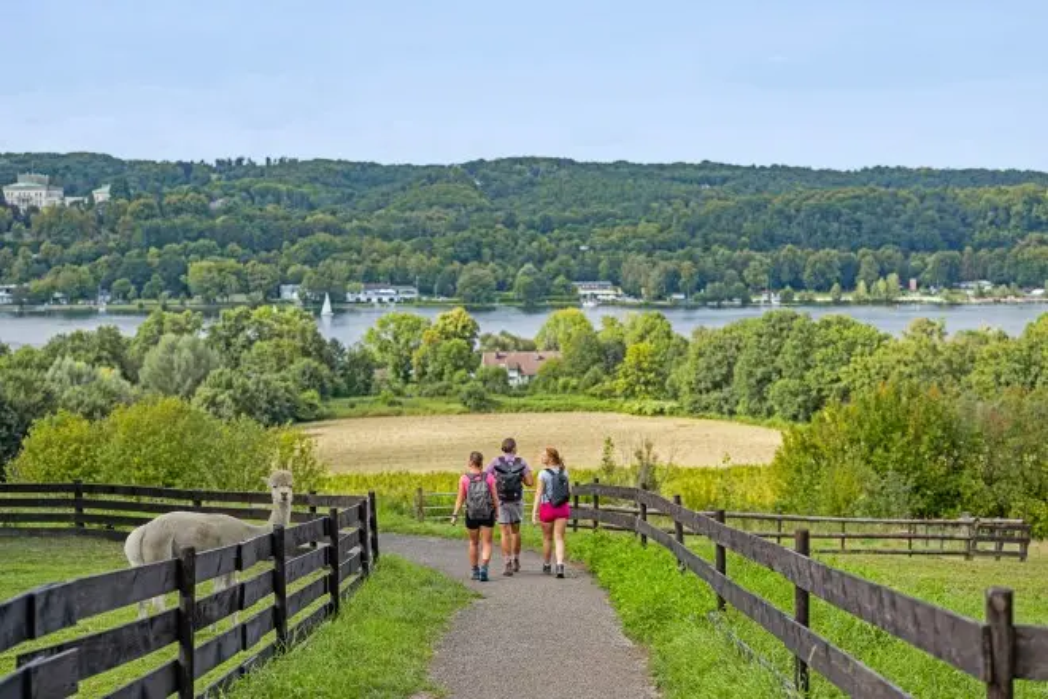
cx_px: 524
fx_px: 1455
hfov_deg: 39.6
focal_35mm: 50
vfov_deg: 27.0
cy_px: 350
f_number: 2.2
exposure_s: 1/500
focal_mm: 50
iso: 32
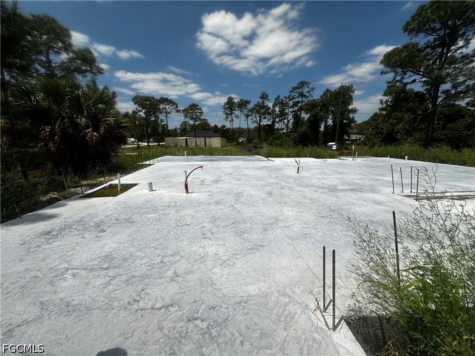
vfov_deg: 85.7
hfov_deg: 102.1
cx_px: 238
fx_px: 192
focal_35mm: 14
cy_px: 178
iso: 50
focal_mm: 2.22
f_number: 2.2
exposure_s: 1/5814
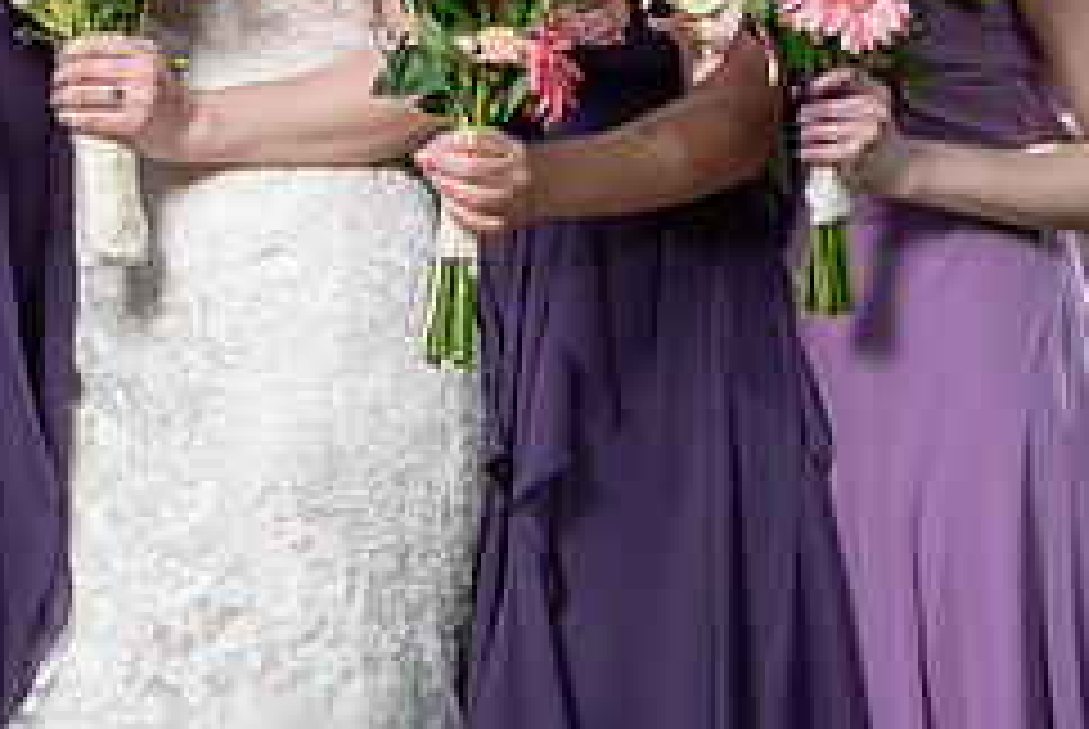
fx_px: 12417
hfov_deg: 5.0
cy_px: 21
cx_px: 5
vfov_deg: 3.4
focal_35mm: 410
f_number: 4
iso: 50
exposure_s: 1/200
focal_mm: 140
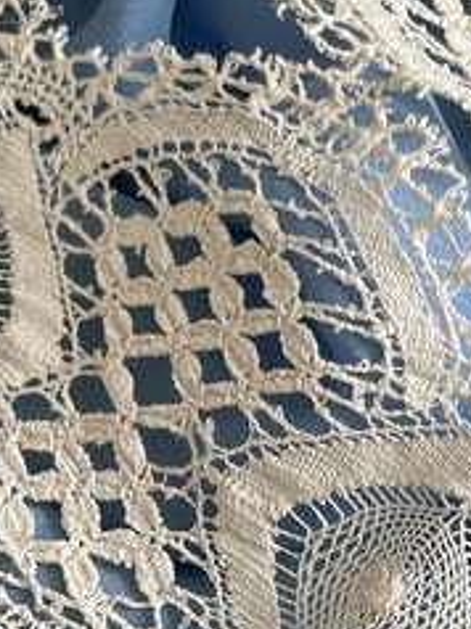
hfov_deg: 13.2
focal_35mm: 112
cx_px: 233
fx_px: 2036
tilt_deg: -64.8
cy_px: 740
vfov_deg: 16.9
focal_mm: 4.2
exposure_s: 1/100
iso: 100
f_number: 1.6
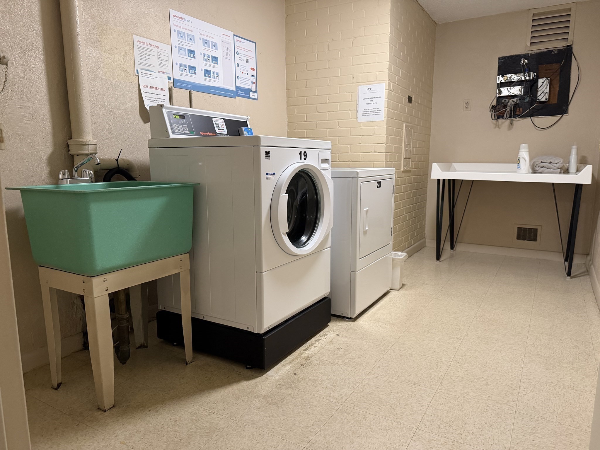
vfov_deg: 56.8
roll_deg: -0.3
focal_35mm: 24
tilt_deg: -8.8
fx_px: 416
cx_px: 300
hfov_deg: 71.6
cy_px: 225
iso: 400
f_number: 1.78
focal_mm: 6.76
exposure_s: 1/60
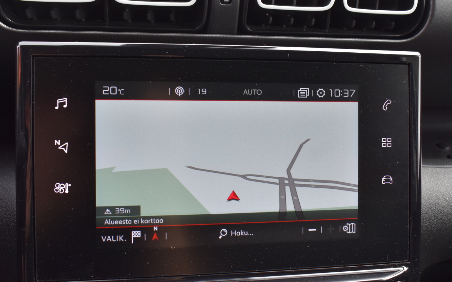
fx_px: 530
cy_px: 138
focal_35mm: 43
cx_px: 208
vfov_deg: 29.9
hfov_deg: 46.2
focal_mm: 22
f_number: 6.7
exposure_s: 1/180
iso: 400
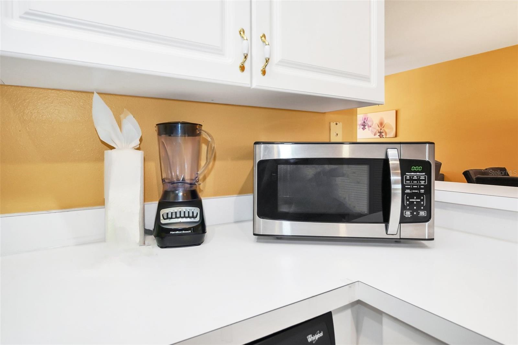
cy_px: 172
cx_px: 259
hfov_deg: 79.2
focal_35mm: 22
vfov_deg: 57.8
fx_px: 313
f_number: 4
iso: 250
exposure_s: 1/20
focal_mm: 14.5
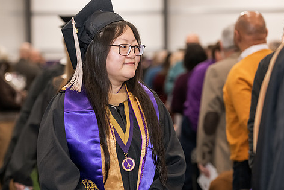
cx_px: 129
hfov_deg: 16.6
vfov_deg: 11.1
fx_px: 971
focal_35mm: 123
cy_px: 76
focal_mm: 100
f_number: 3.2
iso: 2000
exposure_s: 1/200
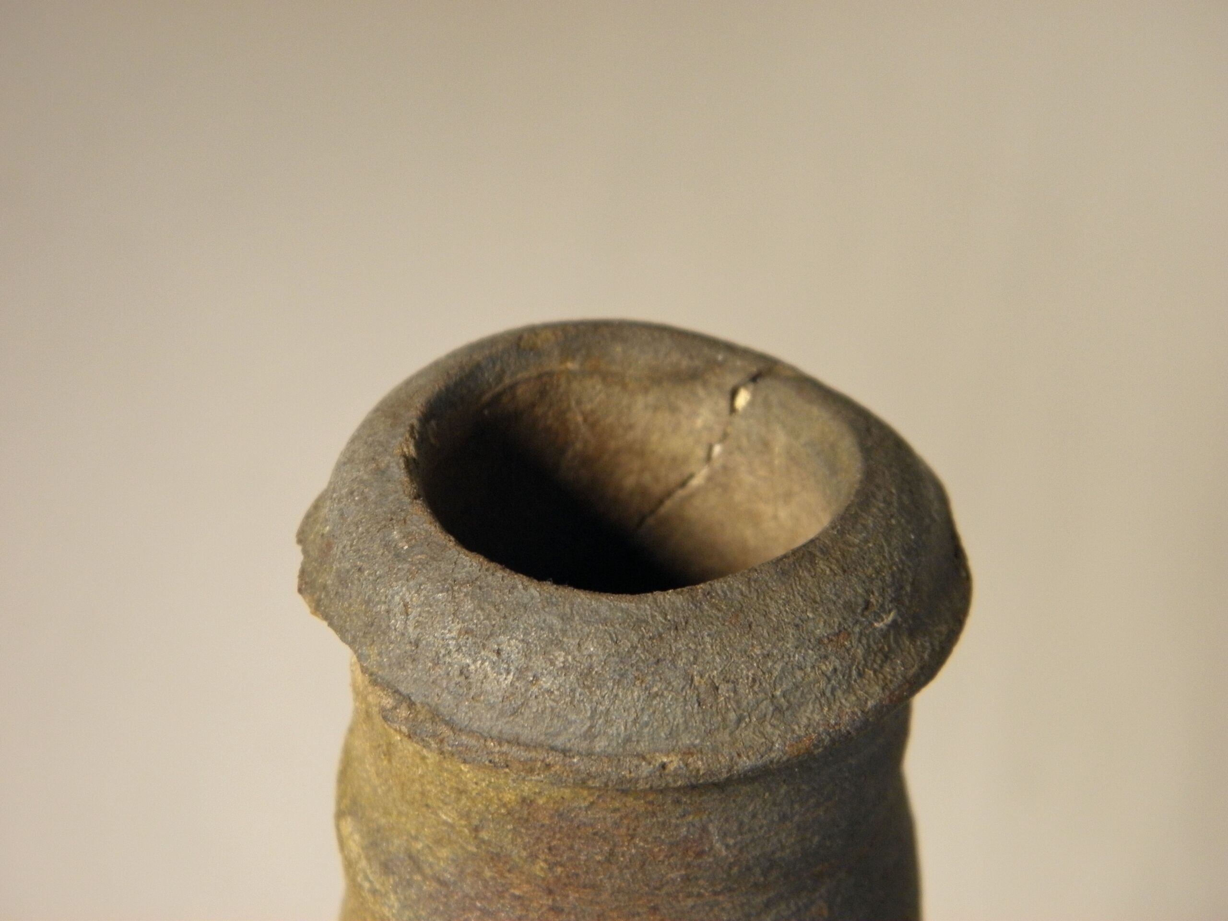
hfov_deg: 24.4
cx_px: 614
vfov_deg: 18.4
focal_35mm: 80
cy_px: 460
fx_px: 2838
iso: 200
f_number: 4.4
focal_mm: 14.3
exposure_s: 1/50
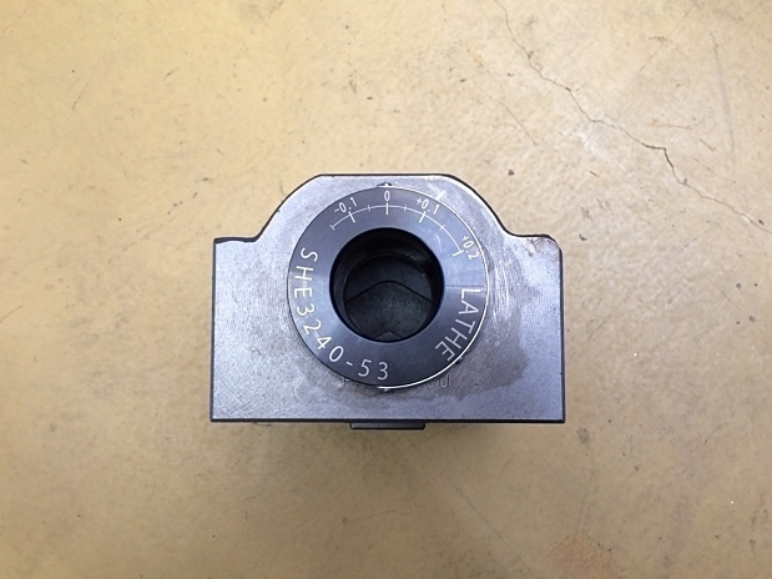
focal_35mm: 30
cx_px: 380
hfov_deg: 60.0
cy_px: 290
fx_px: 669
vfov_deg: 46.8
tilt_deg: -86.2
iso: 100
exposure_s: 1/30
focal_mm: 4.15
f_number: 2.2
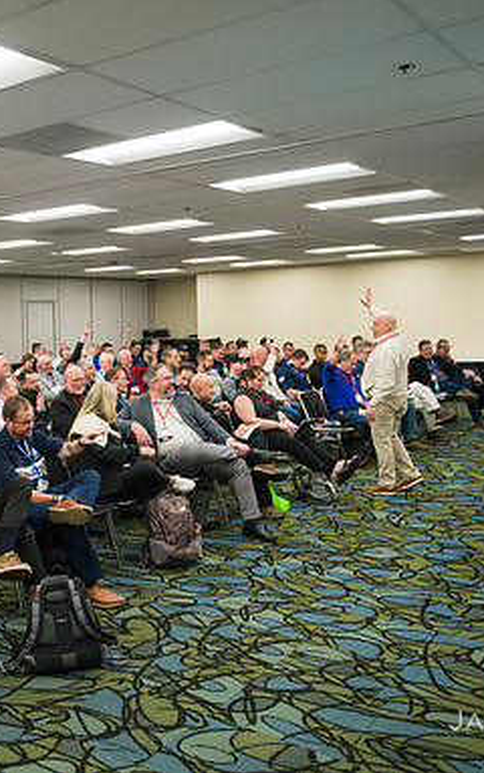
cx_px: 56
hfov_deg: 32.9
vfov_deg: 52.7
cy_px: 385
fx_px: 779
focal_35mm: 37
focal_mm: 24
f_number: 3.2
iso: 3200
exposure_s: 1/800
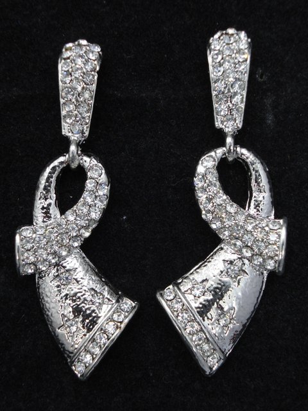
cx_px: 154
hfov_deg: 38.7
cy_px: 206
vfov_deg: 50.1
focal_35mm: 37
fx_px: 439
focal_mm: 6.7
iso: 80
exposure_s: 1/30
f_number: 3.2
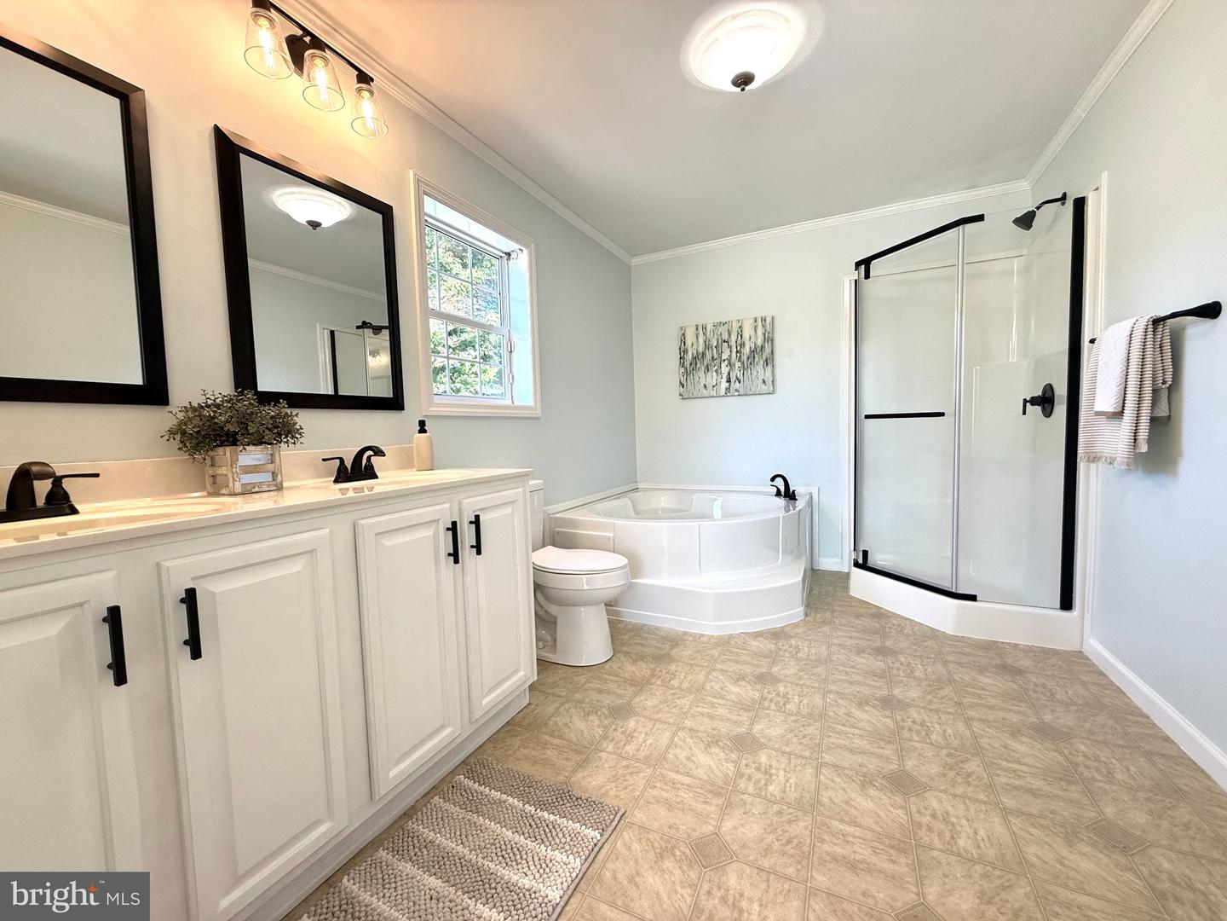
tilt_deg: -2.4
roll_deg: +2.2
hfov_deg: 102.1
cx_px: 614
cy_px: 460
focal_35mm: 14
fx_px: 496
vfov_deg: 85.7
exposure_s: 1/120
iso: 80
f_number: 2.2
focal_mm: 2.22
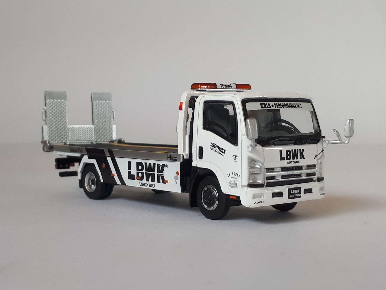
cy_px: 145
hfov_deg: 65.3
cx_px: 193
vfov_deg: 51.4
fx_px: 301
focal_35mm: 27
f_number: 1.9
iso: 40
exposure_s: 1/33
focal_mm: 3.6
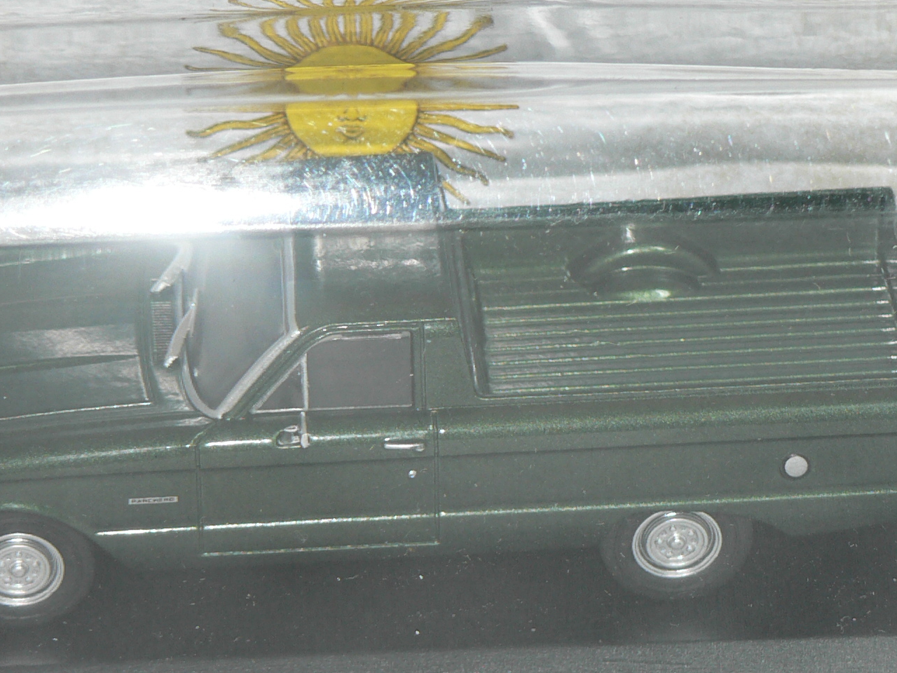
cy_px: 444
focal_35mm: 208
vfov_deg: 7.1
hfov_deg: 9.5
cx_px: 453
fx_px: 5390
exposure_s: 1/60
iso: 80
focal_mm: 17.3
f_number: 3.2
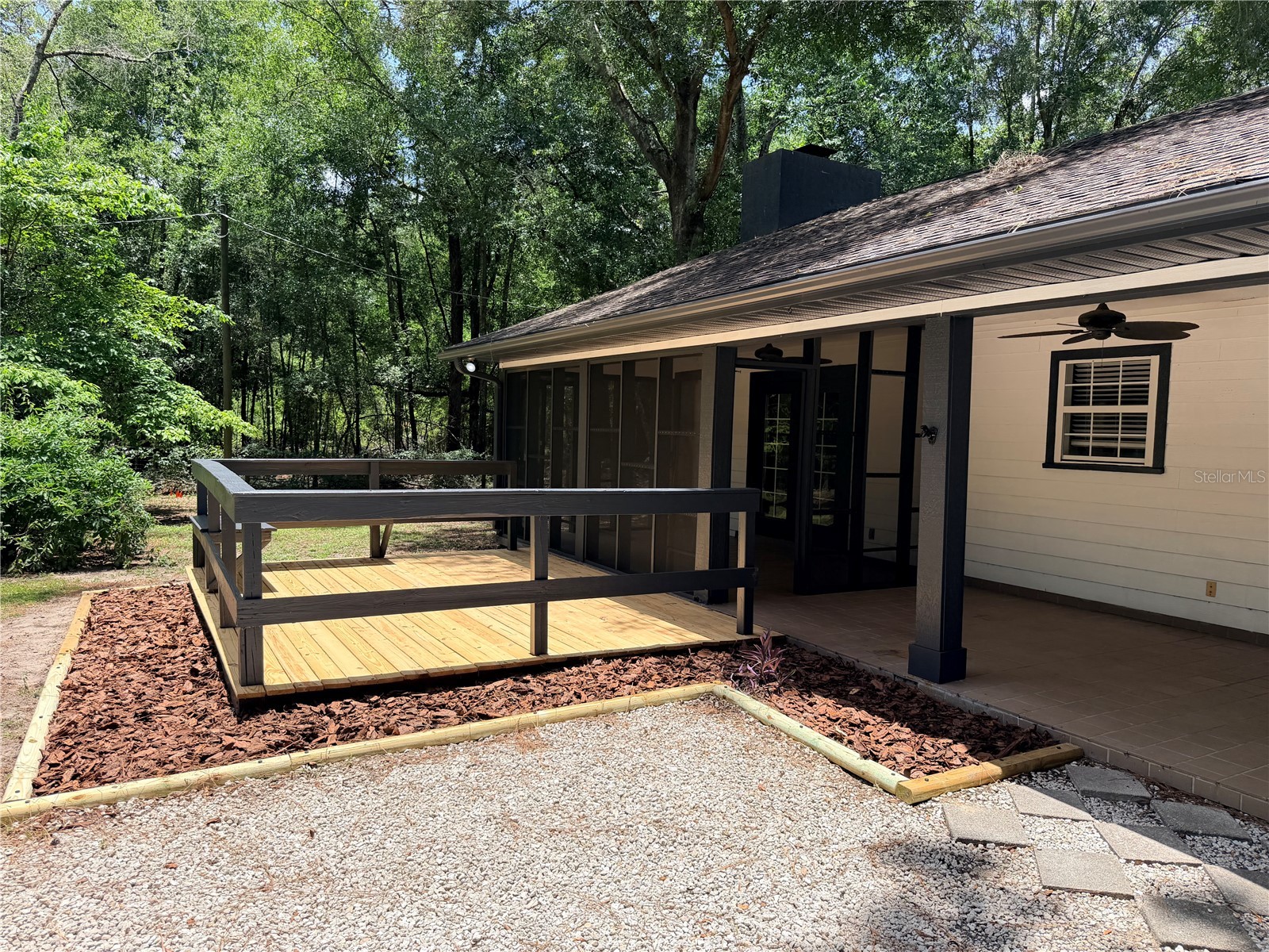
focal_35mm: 24
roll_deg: -1.5
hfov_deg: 71.6
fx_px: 880
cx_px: 634
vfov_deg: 56.8
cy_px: 476
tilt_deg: -4.1
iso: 100
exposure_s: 1/2232
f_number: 1.78
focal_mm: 6.76
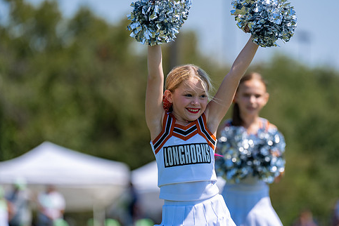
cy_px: 120
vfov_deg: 5.3
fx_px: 2431
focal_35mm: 258
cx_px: 191
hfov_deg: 8.0
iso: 100
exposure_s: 1/2500
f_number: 2.8
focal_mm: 200
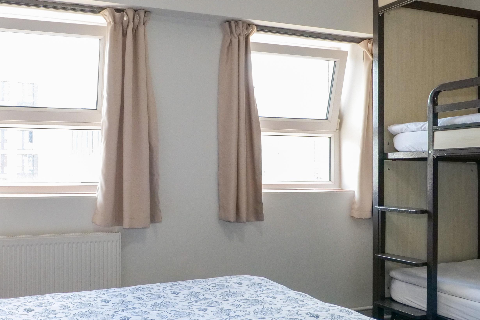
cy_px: 166
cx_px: 186
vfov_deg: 34.2
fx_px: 520
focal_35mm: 39
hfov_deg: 49.2
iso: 5000
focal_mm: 16
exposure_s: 1/200
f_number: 9
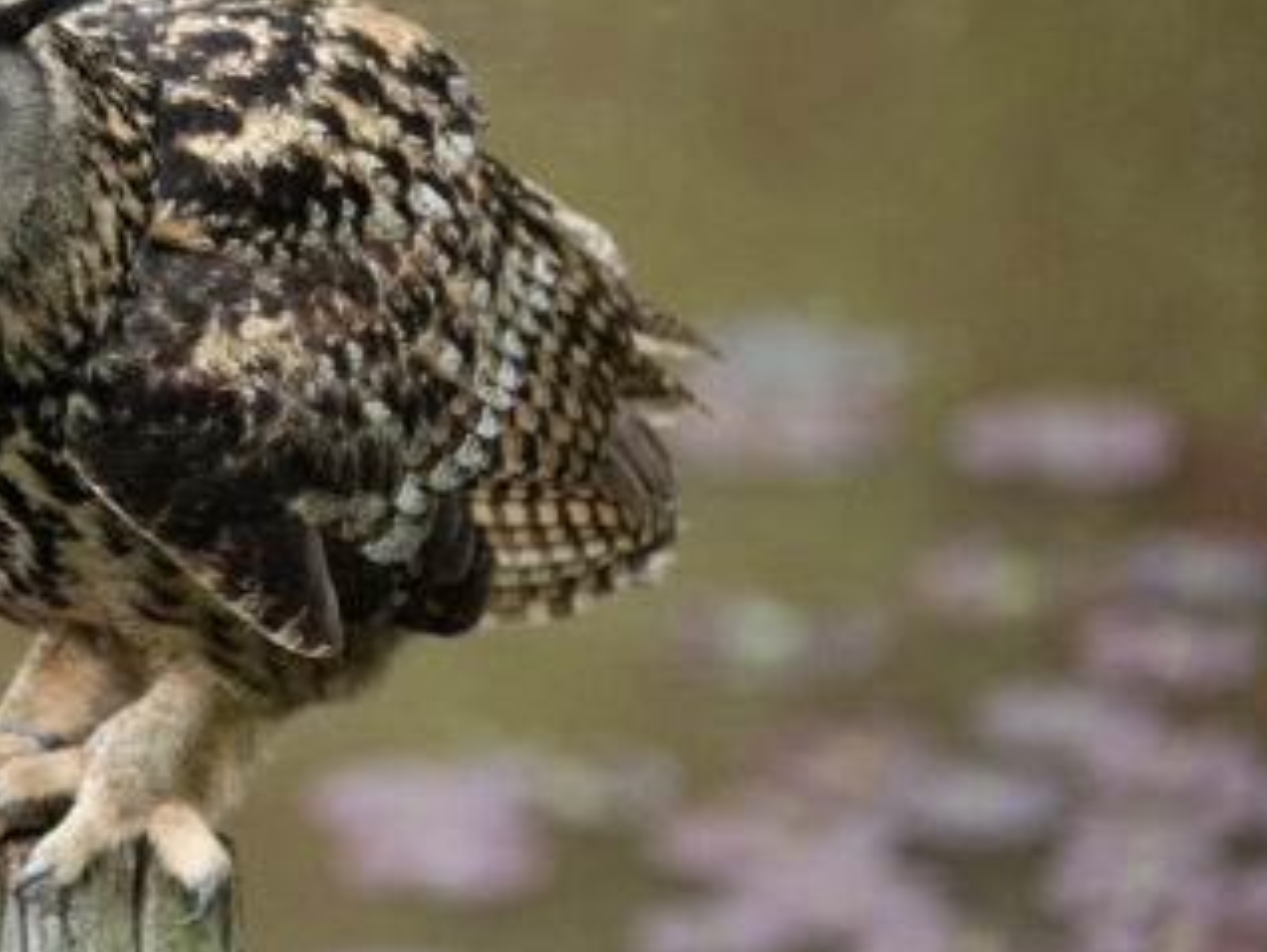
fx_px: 15934
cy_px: 446
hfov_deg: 4.5
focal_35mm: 435
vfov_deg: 3.4
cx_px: 92
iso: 2500
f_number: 5
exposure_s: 1/2000
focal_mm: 240
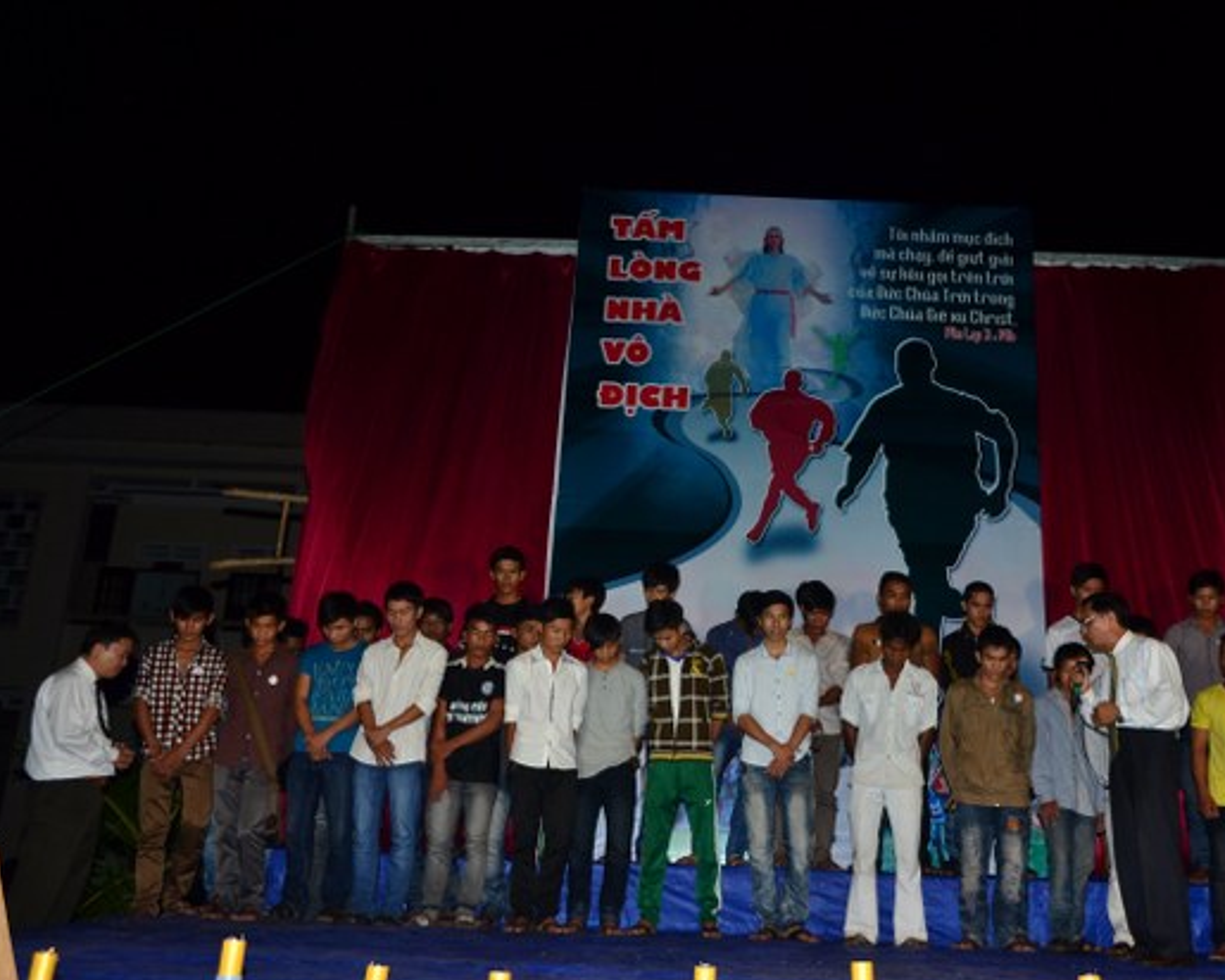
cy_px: 505
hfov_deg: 55.2
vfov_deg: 45.8
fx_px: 1160
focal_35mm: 32
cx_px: 745
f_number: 4
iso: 100
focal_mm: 18
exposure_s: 1/60
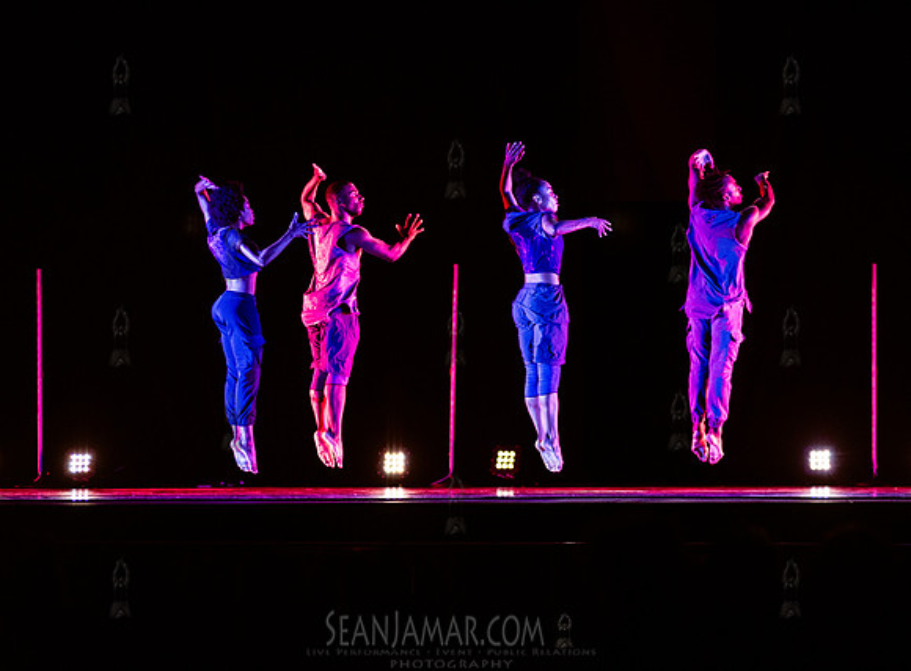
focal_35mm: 191
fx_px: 4992
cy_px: 353
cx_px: 528
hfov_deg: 10.4
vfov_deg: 7.7
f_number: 2.8
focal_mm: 170
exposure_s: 1/640
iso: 4000
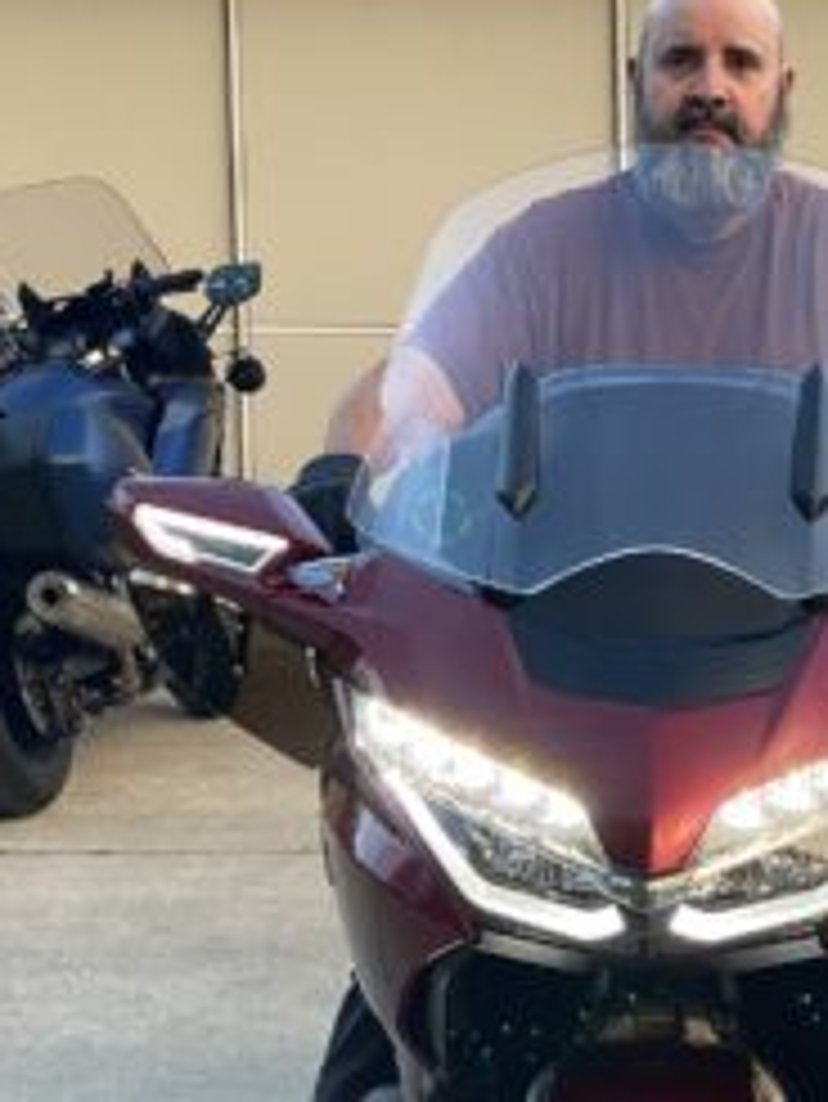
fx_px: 3378
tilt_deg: -9.7
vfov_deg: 18.3
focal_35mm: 106
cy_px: 931
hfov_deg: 13.9
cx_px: 691
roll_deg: -0.1
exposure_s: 1/119
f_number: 2
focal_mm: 6
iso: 125
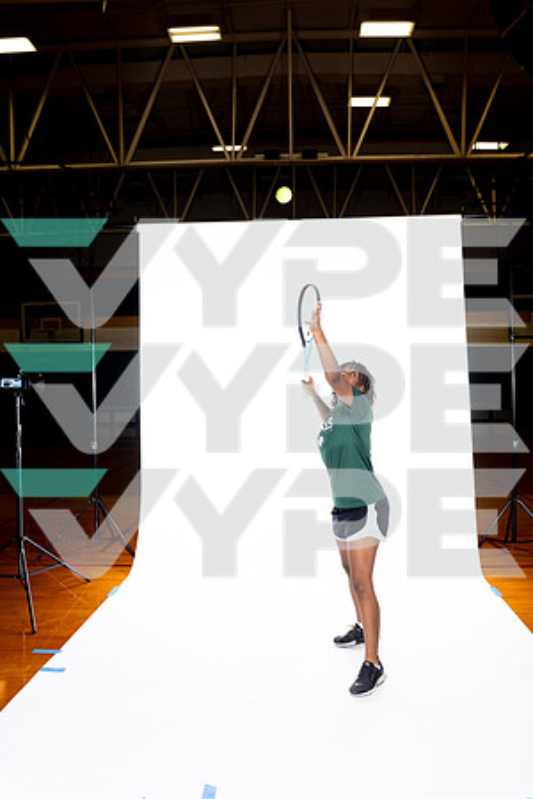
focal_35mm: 30
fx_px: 666
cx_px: 266
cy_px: 400
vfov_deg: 61.9
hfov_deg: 43.6
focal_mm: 30
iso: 400
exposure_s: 1/250
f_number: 5.6
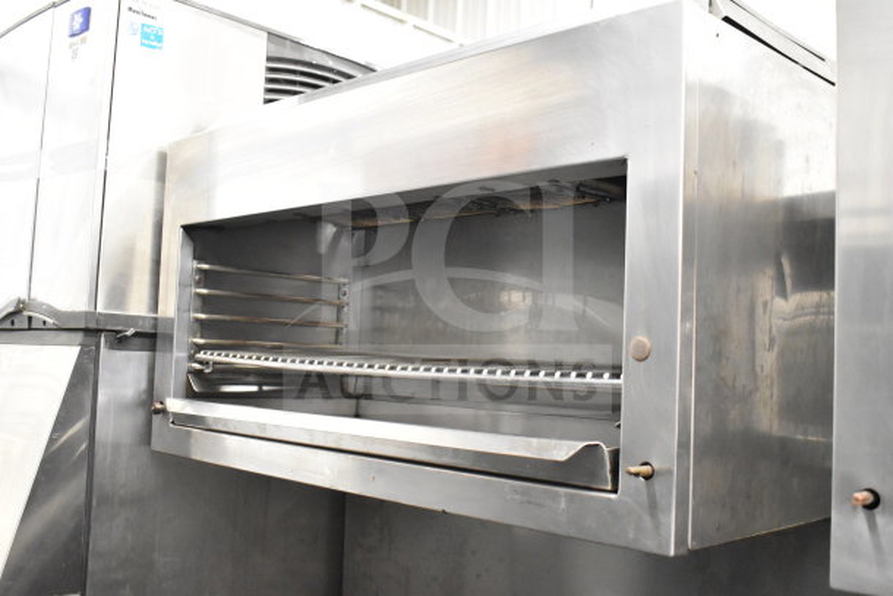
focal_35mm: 36
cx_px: 446
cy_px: 298
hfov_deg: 53.1
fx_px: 893
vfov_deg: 36.9
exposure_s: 1/80
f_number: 4.5
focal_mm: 24
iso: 6400
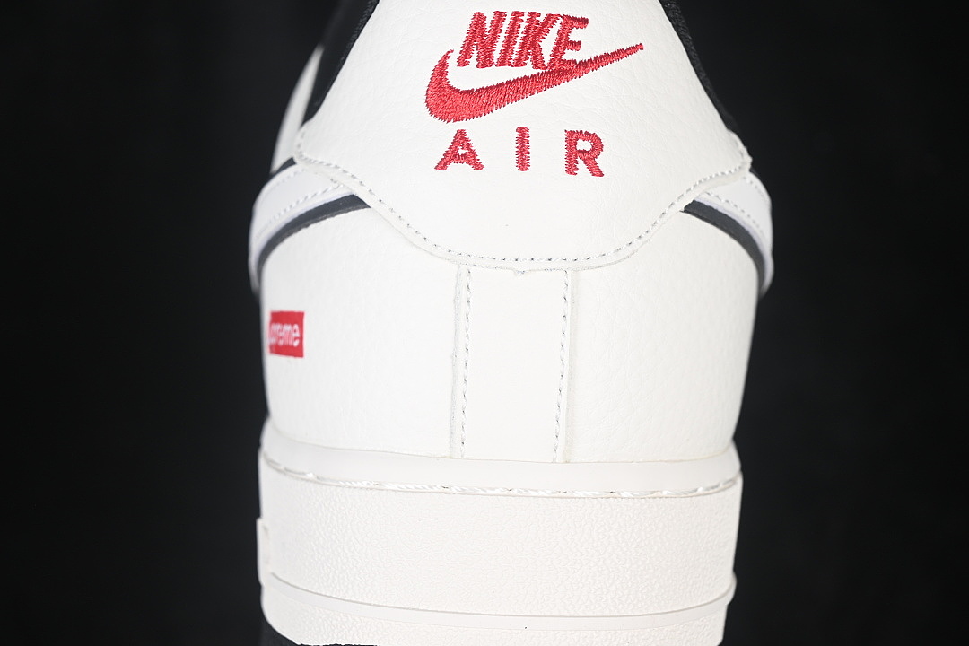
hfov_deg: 27.0
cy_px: 323
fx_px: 2019
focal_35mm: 75
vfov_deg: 18.2
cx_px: 484
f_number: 7.1
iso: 160
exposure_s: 1/80
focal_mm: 50
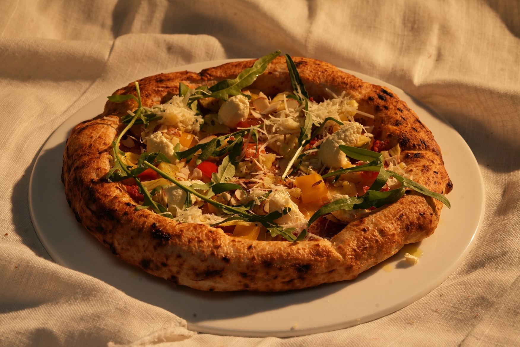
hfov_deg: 20.2
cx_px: 260
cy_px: 174
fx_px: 1459
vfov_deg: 13.6
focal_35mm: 101
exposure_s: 1/160
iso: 1250
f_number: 11
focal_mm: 101
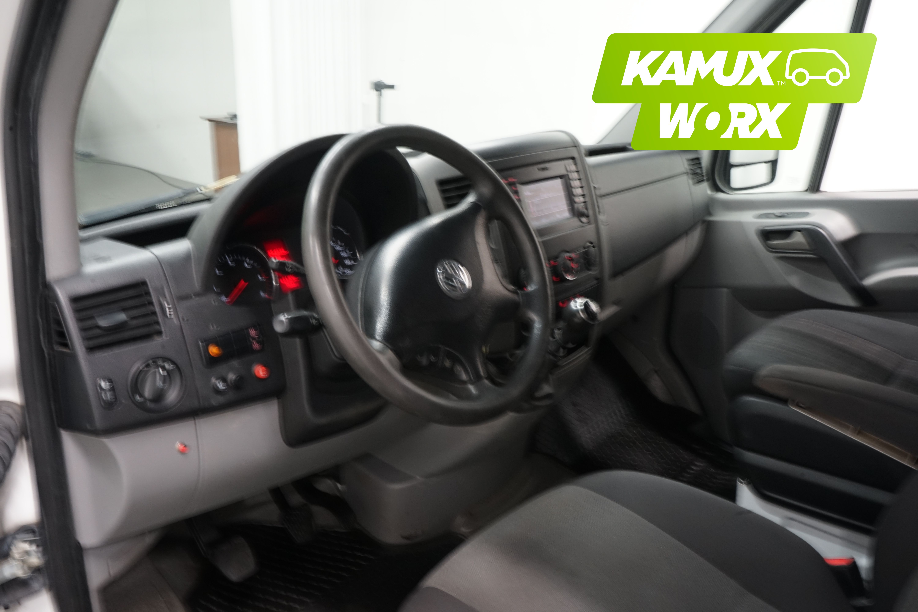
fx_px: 739
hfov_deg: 63.7
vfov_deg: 45.0
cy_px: 306
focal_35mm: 29
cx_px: 459
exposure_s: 1.3
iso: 800
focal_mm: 29
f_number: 18
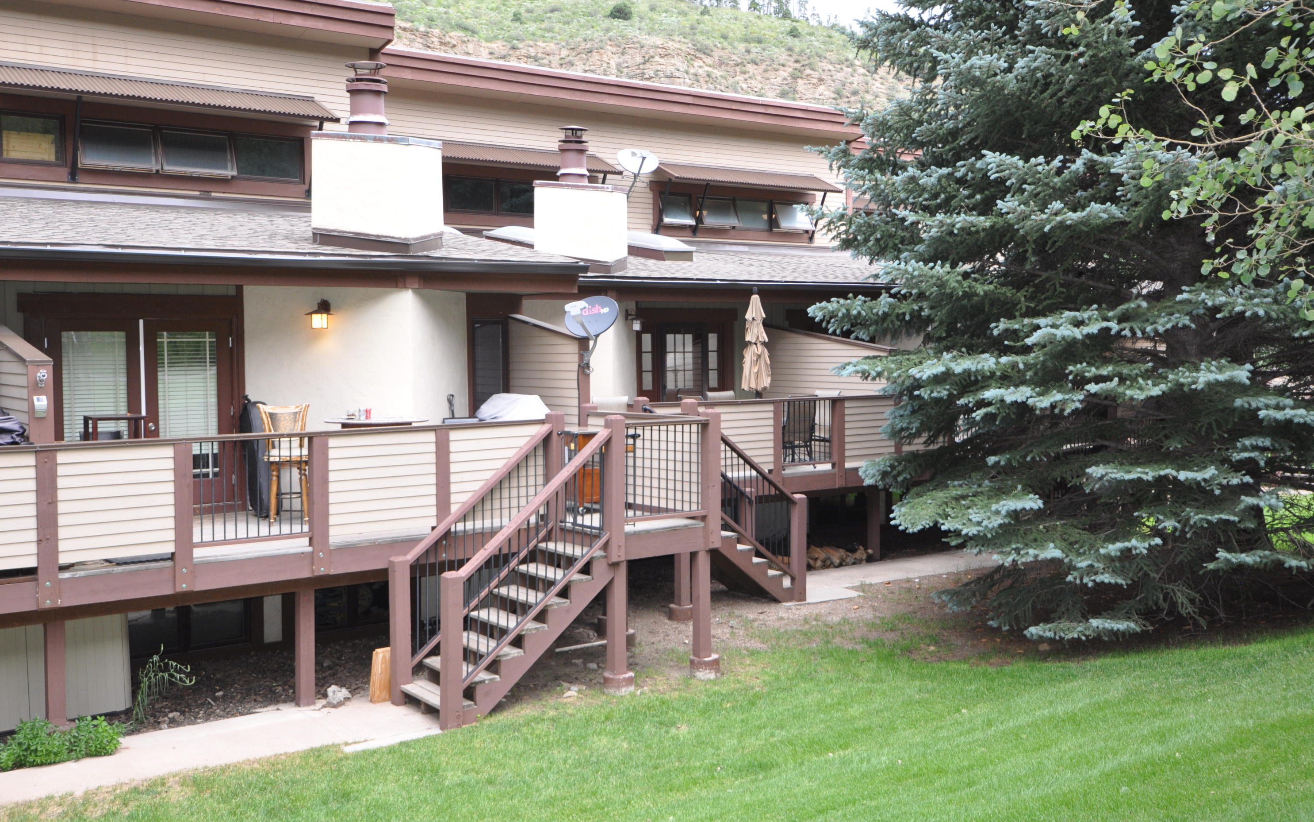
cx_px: 660
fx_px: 1325
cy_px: 390
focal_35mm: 37
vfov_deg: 34.4
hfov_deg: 52.7
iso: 640
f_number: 4.5
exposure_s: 1/125
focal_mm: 24
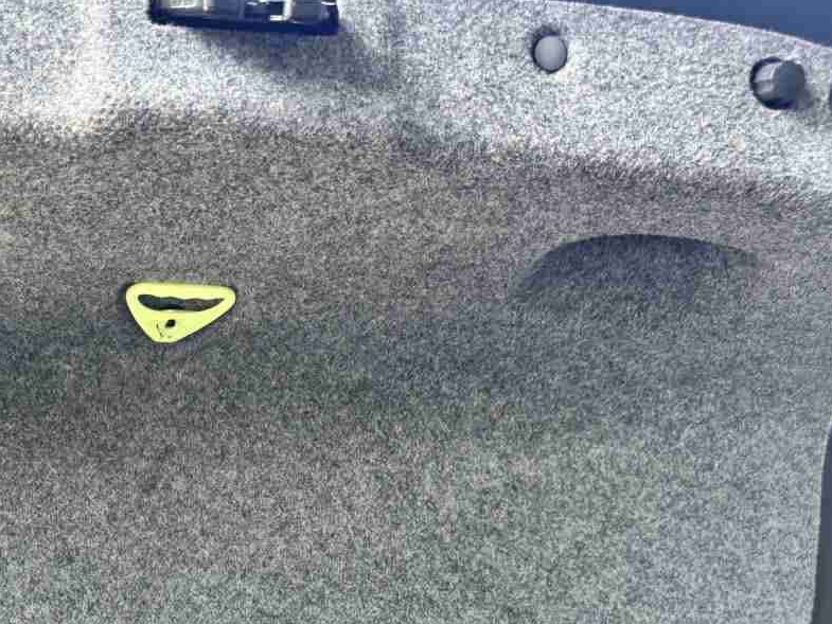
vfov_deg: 31.8
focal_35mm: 44
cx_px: 152
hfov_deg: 40.9
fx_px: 1058
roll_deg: -1.8
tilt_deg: -5.0
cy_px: 519
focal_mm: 6.76
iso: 125
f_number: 1.78
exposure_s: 1/121
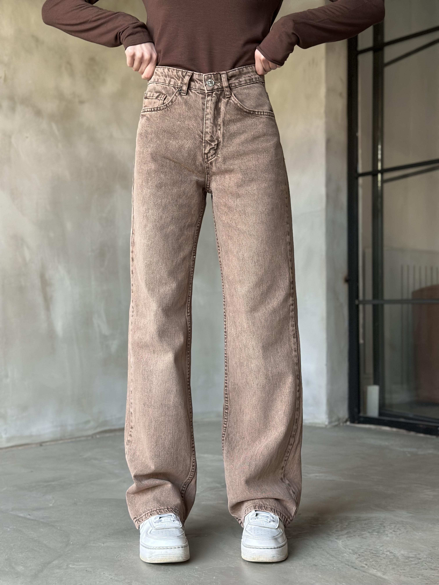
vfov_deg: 39.7
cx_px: 220
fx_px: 812
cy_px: 292
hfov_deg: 30.3
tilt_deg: +1.7
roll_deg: -0.1
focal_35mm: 48
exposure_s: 1/60
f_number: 1.78
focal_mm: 6.86
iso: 320
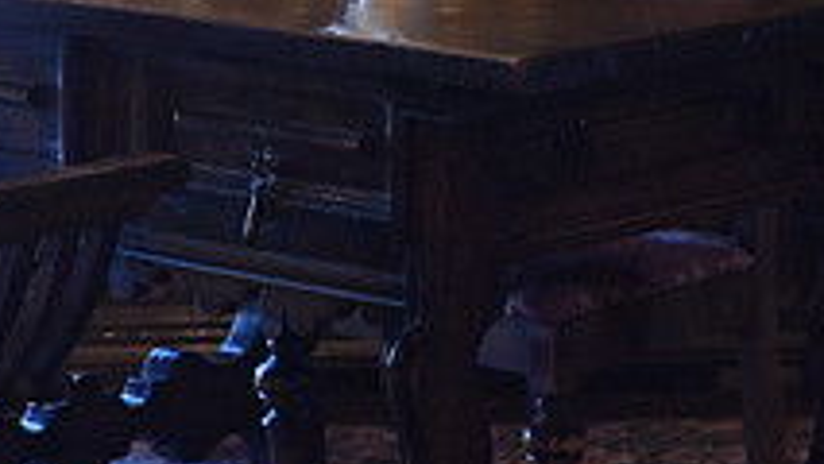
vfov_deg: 5.5
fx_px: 4677
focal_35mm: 214
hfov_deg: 10.1
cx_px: 439
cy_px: -522
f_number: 5.6
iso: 10000
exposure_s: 1/125
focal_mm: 75
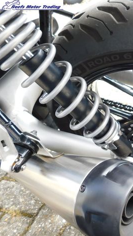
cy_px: 119
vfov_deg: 58.0
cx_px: 160
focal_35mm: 34
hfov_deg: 29.7
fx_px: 213
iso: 125
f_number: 3
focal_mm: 4
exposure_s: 1/100
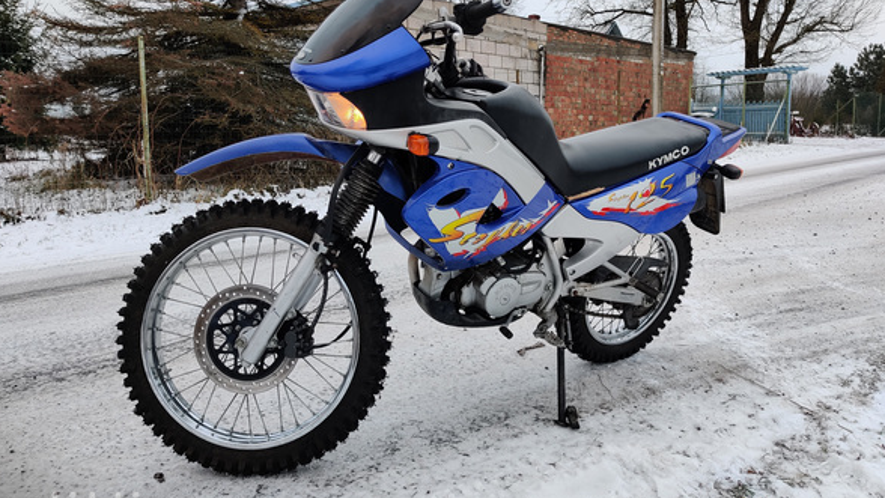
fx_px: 704
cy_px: 220
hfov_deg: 64.3
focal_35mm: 30
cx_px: 441
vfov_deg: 38.9
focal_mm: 4.75
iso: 160
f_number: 1.65
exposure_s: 1/100
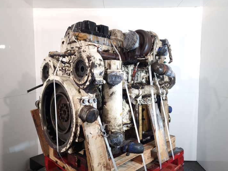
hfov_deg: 67.3
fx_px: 171
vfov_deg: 53.0
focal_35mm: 26
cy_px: 92
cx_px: 112
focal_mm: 6.4
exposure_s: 1/50
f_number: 1.8
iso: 80
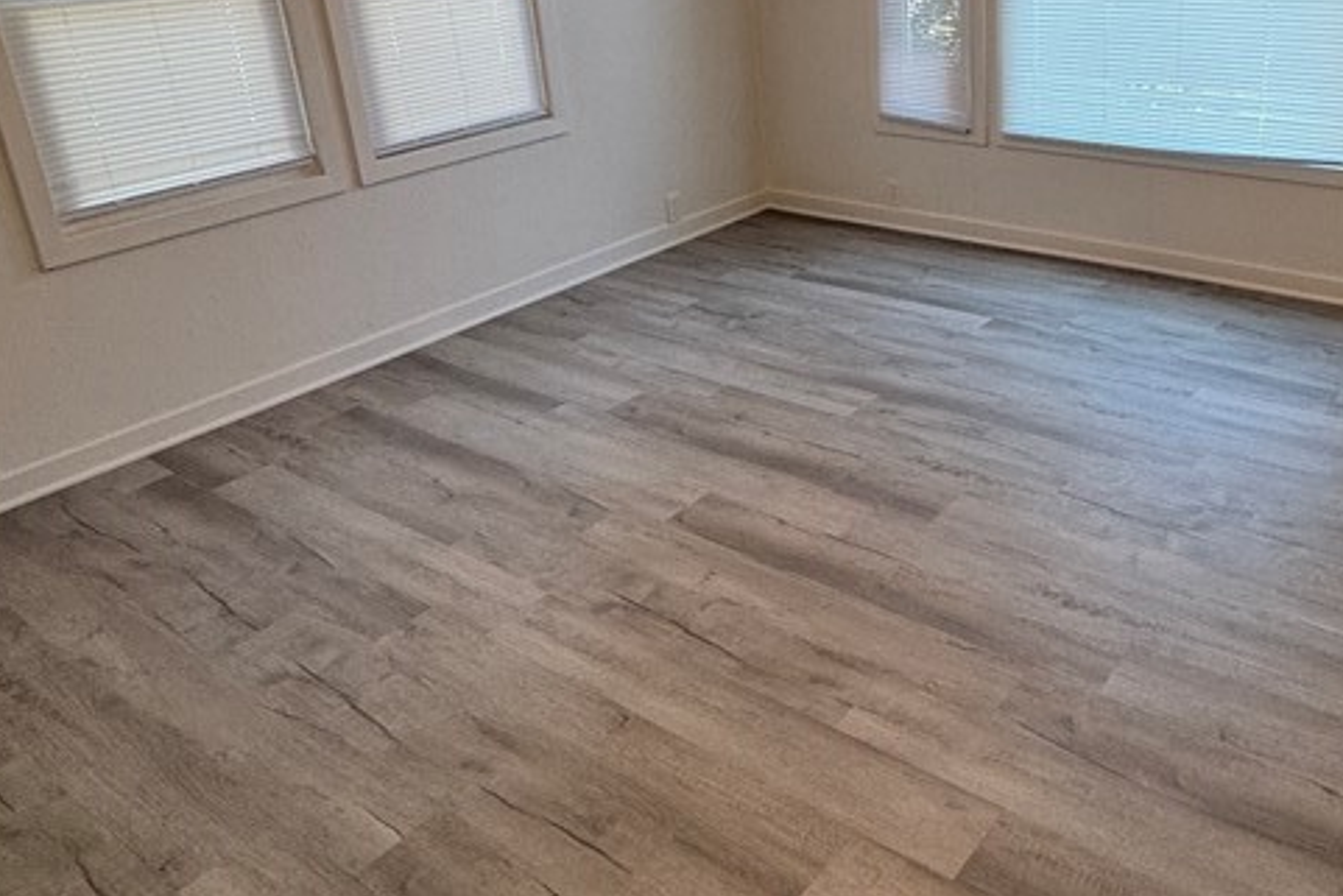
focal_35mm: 31
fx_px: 1157
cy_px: 276
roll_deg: +2.9
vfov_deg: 41.6
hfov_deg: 58.9
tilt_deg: -18.9
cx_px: 899
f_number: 2.2
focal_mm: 2.22
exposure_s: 1/120
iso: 125
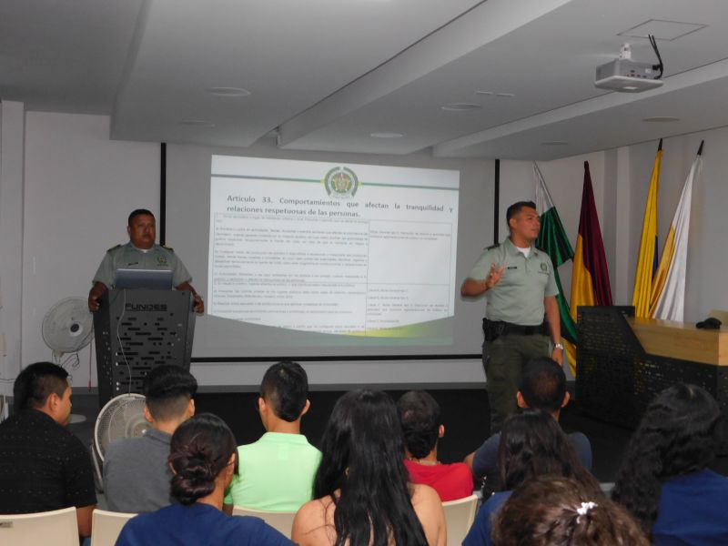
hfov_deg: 42.1
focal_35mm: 45
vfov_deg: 32.2
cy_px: 273
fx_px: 946
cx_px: 364
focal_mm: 8
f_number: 3.7
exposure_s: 1/30
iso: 280
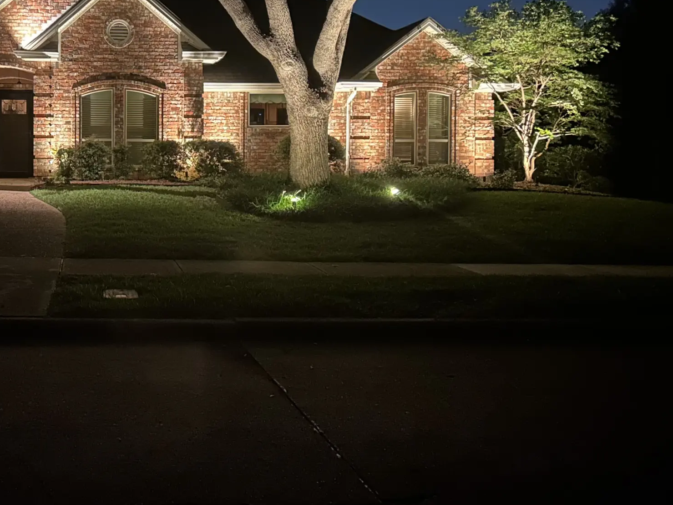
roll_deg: -0.1
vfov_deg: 31.8
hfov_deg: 40.5
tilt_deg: +0.2
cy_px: 154
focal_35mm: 45
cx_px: 142
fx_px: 875
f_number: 1.5
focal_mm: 5.7
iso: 1000
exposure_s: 1/9
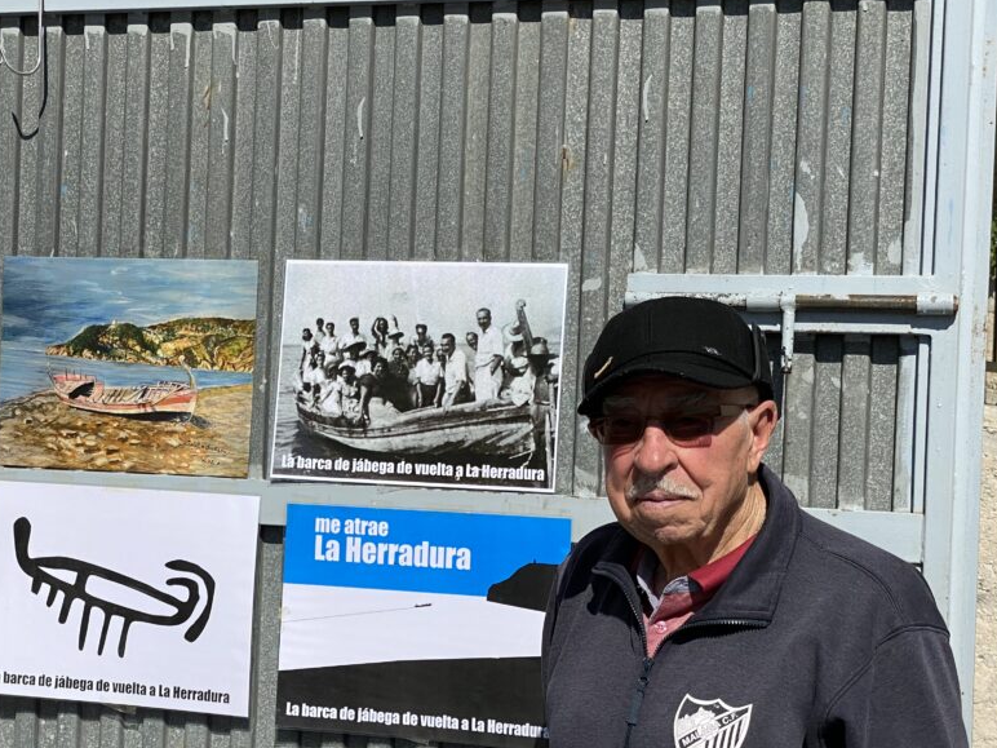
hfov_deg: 28.1
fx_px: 1987
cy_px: 438
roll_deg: -2.2
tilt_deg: -0.4
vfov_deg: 21.3
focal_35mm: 69
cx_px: 417
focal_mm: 6
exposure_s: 1/2660
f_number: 2
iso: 20
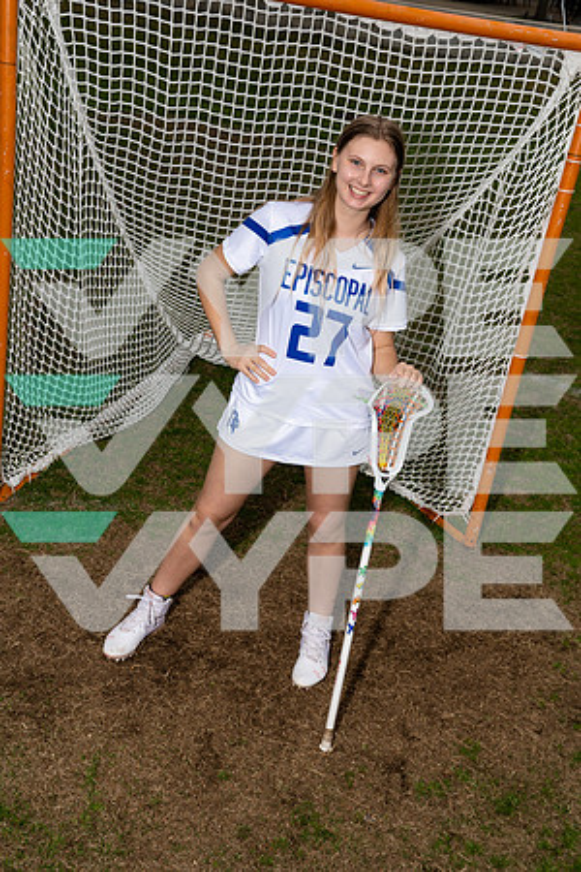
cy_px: 436
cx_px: 290
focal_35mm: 48
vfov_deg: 41.1
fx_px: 1162
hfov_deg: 28.1
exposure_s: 1/250
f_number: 9
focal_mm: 48
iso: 200
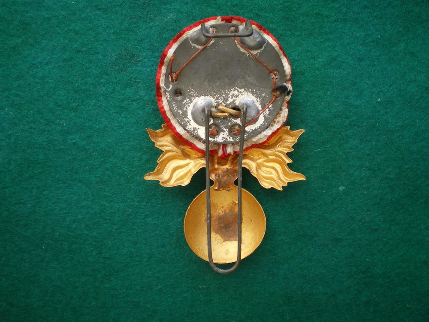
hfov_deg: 49.0
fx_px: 471
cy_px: 161
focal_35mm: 38
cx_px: 214
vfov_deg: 37.7
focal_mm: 6.3
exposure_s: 1/50
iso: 80
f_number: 3.1
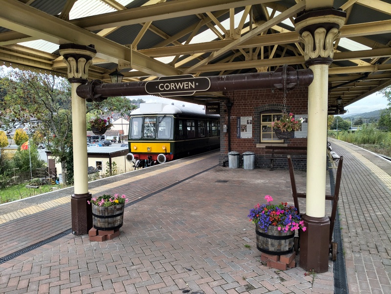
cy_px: 147
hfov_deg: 67.3
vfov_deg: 53.1
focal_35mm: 26
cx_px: 196
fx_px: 294
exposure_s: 1/136
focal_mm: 4.81
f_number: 1.8
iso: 100
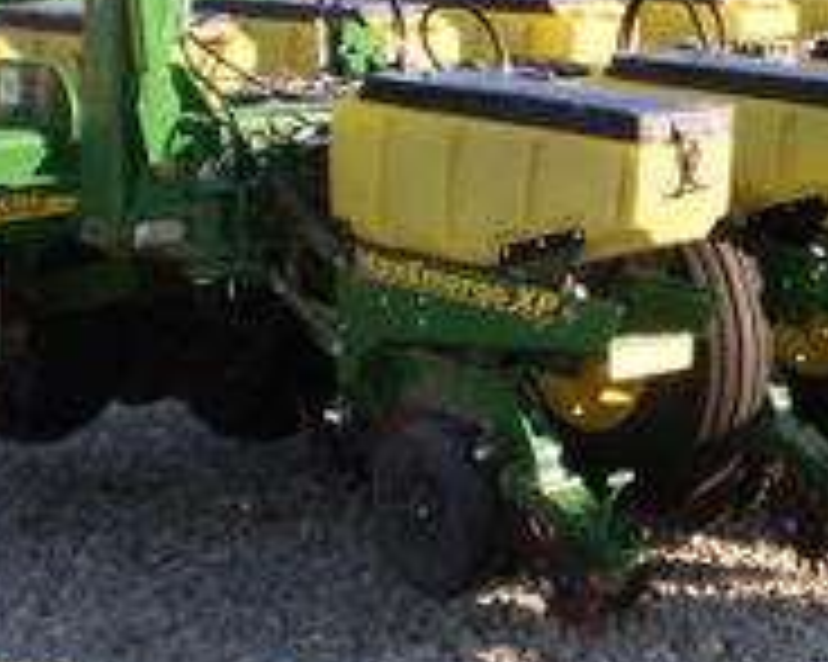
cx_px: 657
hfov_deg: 18.3
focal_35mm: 104
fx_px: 2547
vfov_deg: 14.6
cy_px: 54
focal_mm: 6.3
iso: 64
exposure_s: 1/640
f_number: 3.1
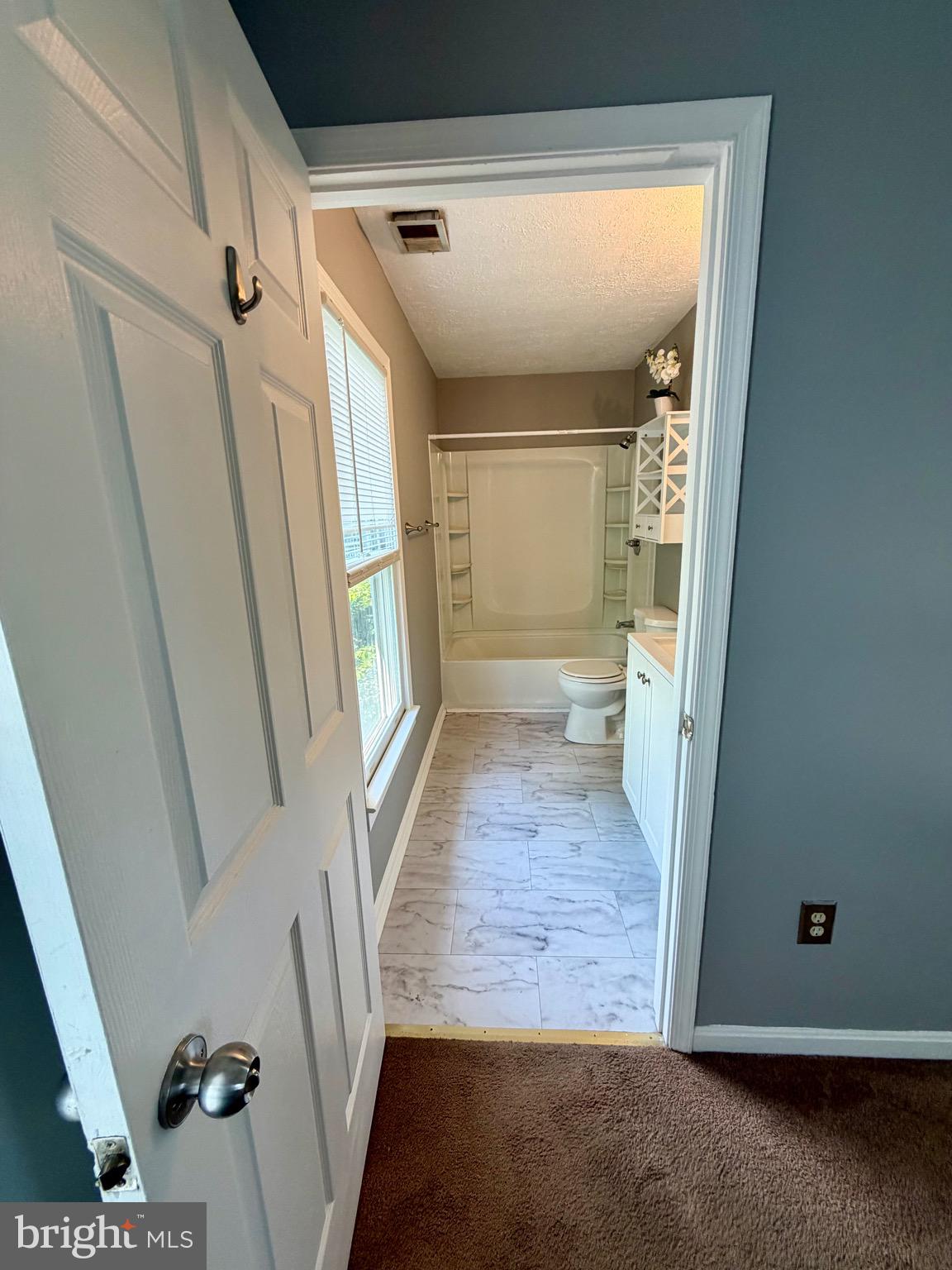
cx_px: 476
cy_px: 635
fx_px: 513
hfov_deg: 85.7
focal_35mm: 14
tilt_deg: -11.5
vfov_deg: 102.1
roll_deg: +1.5
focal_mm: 2.22
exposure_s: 1/120
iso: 125
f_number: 2.2
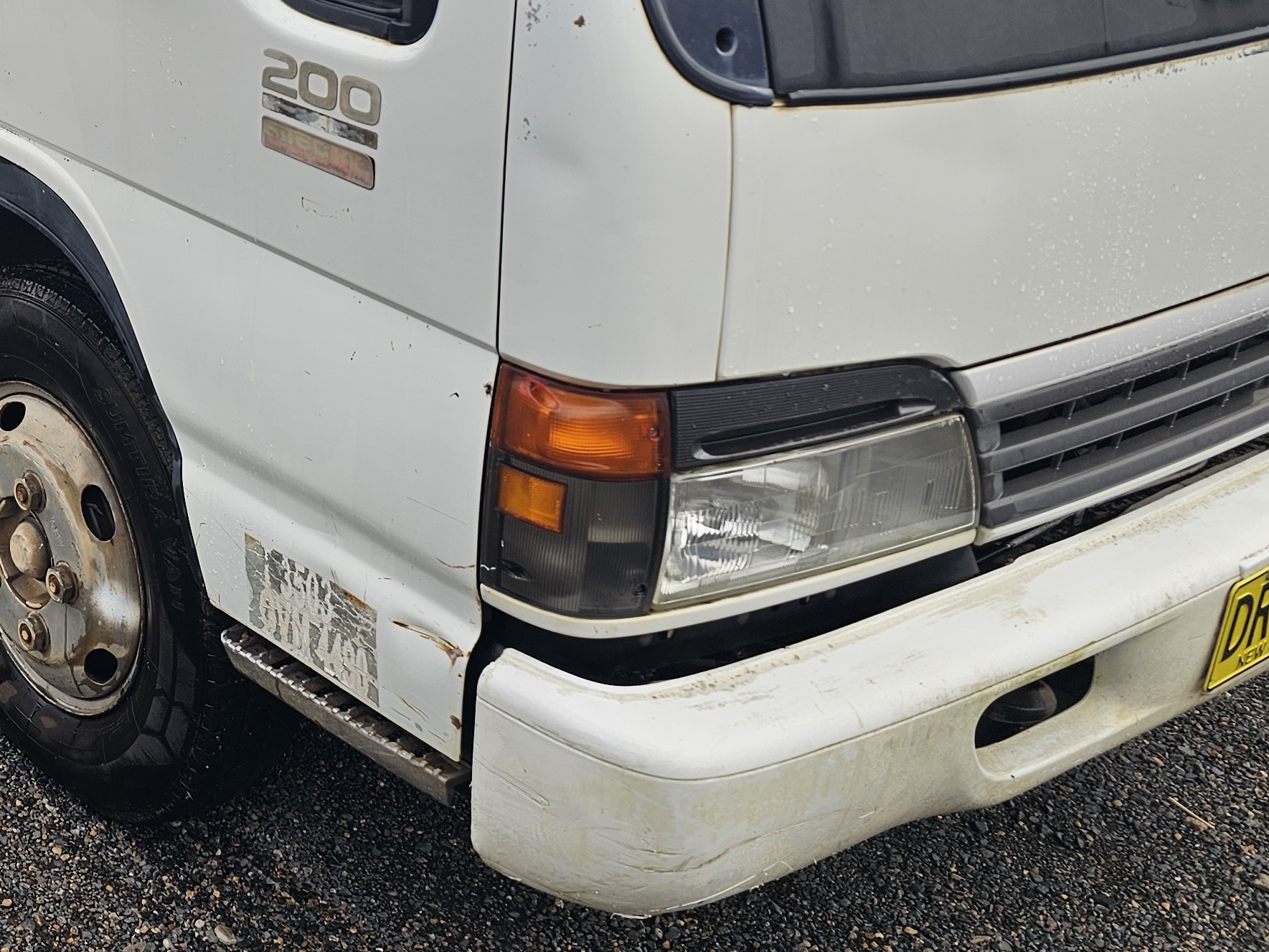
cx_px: -75
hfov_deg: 32.9
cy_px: 19
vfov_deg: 26.6
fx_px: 1906
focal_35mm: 52
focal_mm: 6.3
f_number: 1.7
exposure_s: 1/102
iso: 10
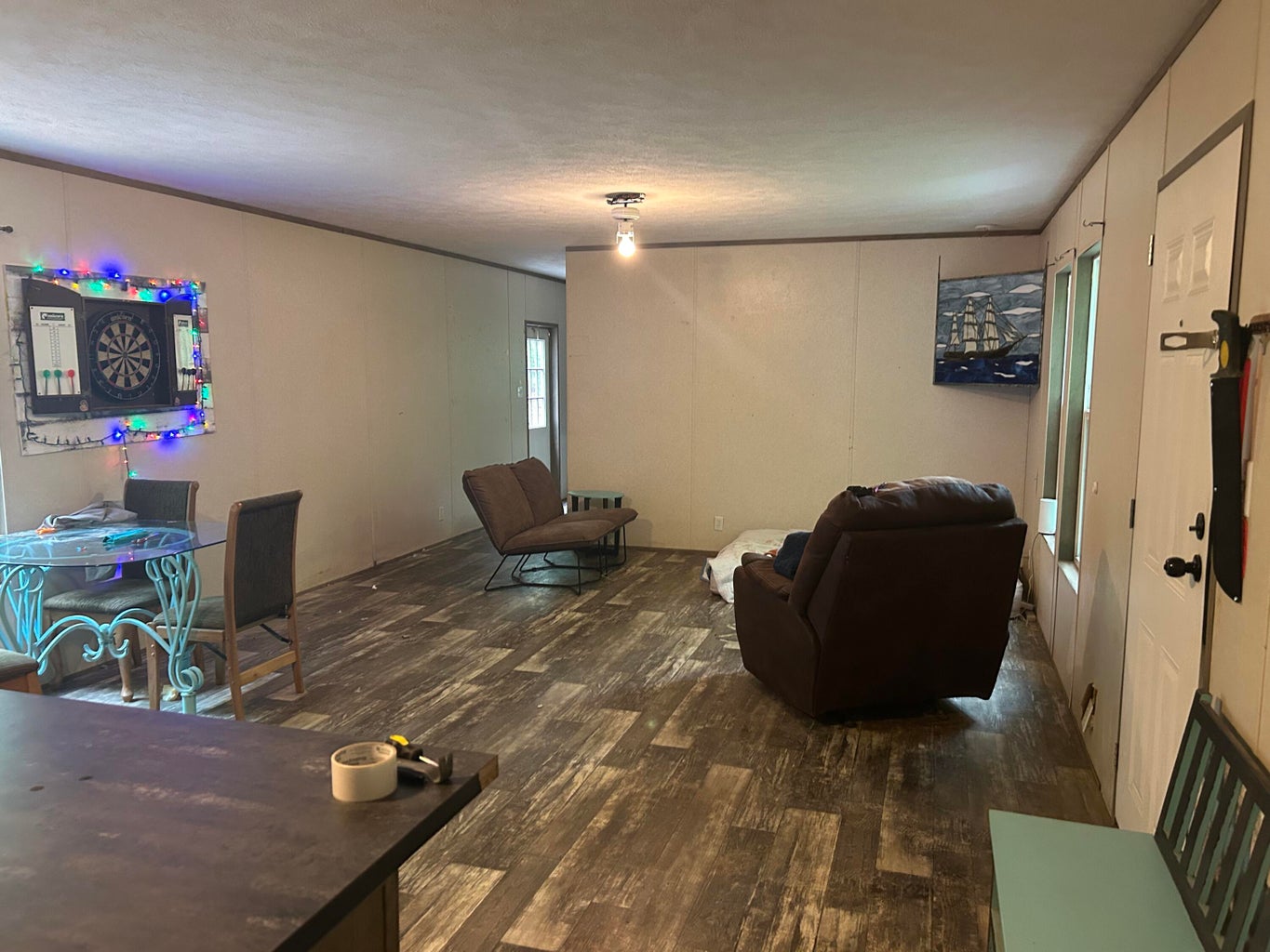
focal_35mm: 26
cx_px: 635
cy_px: 476
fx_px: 954
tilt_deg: -6.4
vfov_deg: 53.1
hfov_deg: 67.3
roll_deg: +0.8
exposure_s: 1/40
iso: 400
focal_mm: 5.7
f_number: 1.5
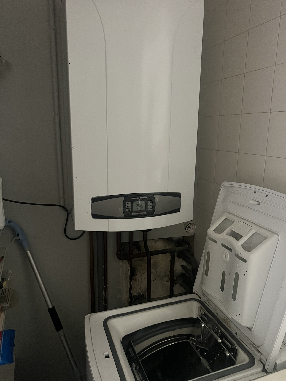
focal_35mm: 26
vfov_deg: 67.3
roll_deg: -1.1
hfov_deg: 53.1
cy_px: 190
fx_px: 286
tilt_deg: -13.8
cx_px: 143
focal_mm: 5.7
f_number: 1.5
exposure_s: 1/25
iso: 500
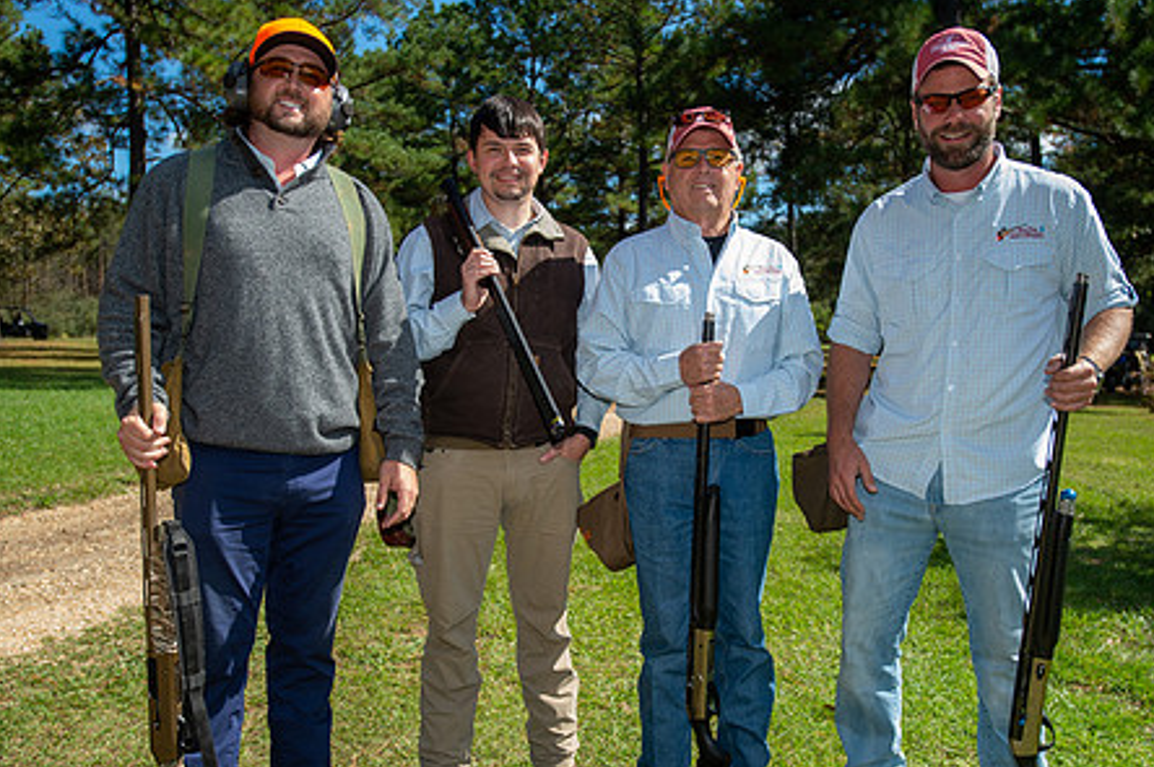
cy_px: 460
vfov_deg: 38.6
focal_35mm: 34
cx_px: 603
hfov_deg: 55.8
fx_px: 1089
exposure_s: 1/320
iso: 80
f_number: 4
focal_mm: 26
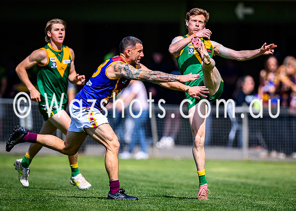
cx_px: 189
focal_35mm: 881
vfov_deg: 1.6
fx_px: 7402
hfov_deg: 2.3
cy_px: 85
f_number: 4
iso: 180
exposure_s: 1/2000
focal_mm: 500
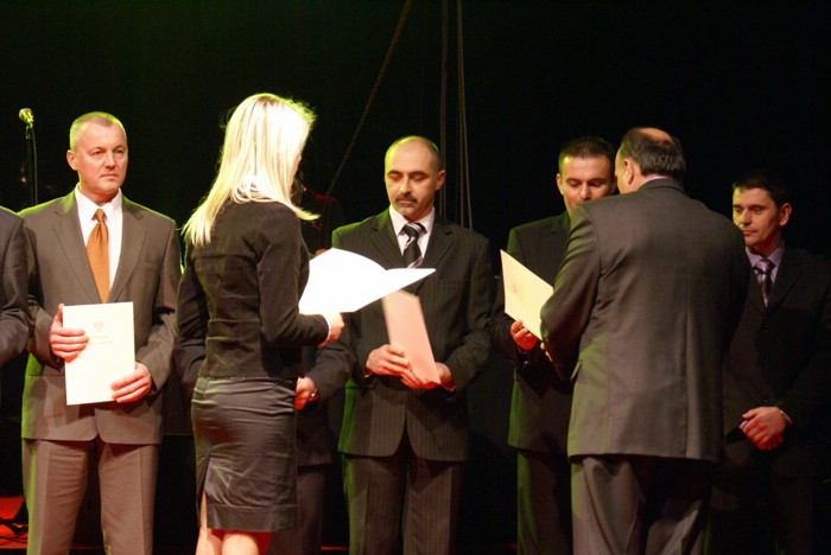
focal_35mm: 105
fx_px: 2426
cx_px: 416
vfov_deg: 13.1
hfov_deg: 19.4
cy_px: 278
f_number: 5.6
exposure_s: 1/25
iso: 800
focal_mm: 70
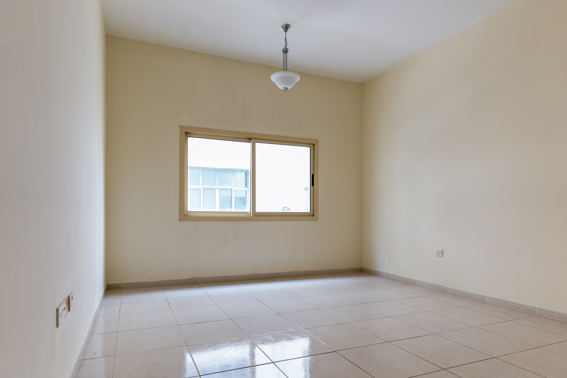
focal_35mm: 20
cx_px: 284
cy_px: 189
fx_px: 315
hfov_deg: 84.0
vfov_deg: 61.9
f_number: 4
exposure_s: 1/15
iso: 1000
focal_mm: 20
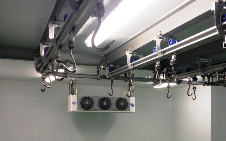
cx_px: 135
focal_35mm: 53
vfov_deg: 24.1
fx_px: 326
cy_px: 112
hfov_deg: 38.0
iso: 50
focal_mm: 4.28
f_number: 2.4
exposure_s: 1/60
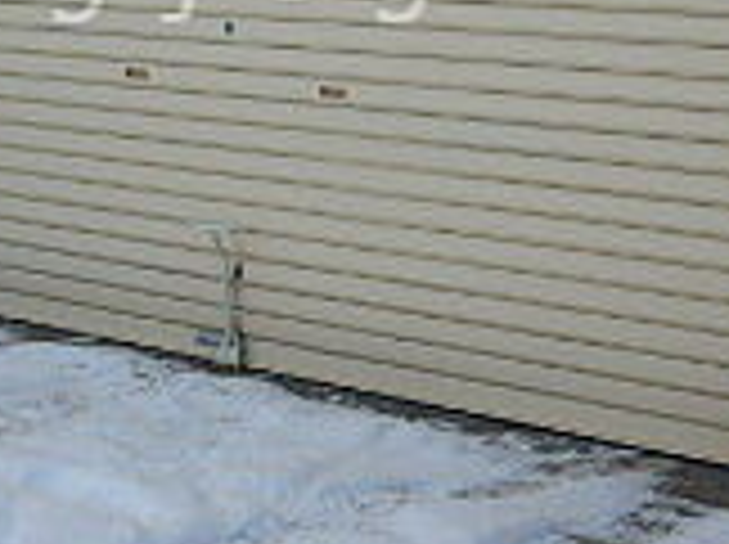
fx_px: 1998
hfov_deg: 20.4
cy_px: -31
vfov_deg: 15.2
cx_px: 144
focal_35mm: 95
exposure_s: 1/800
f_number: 2.8
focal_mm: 4.3
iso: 125
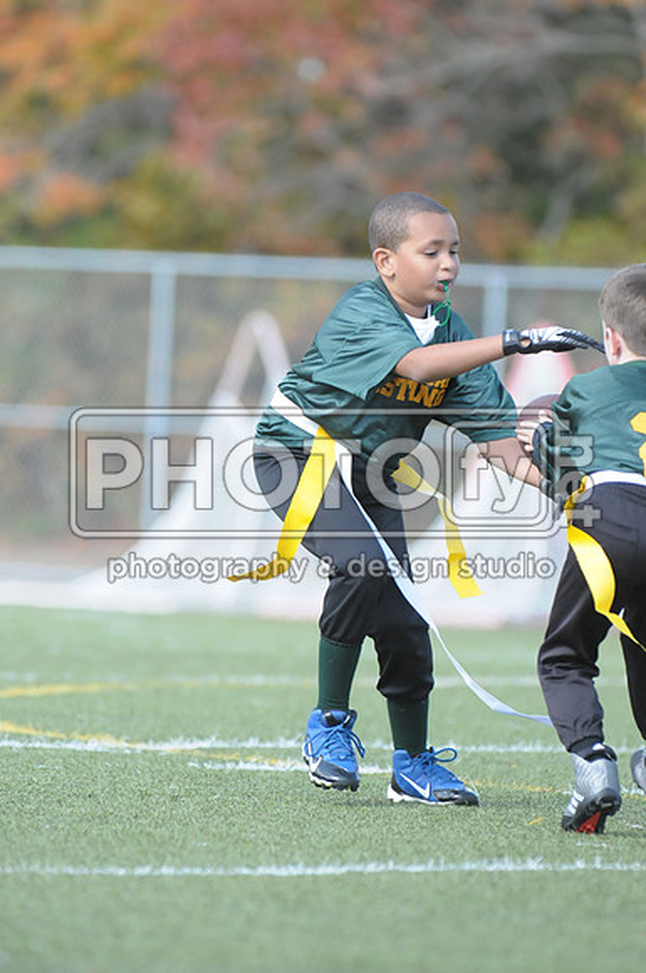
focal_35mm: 405
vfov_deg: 5.1
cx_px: 323
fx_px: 10933
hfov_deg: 3.4
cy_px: 486
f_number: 4
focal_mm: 270
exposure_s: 1/2000
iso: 1600
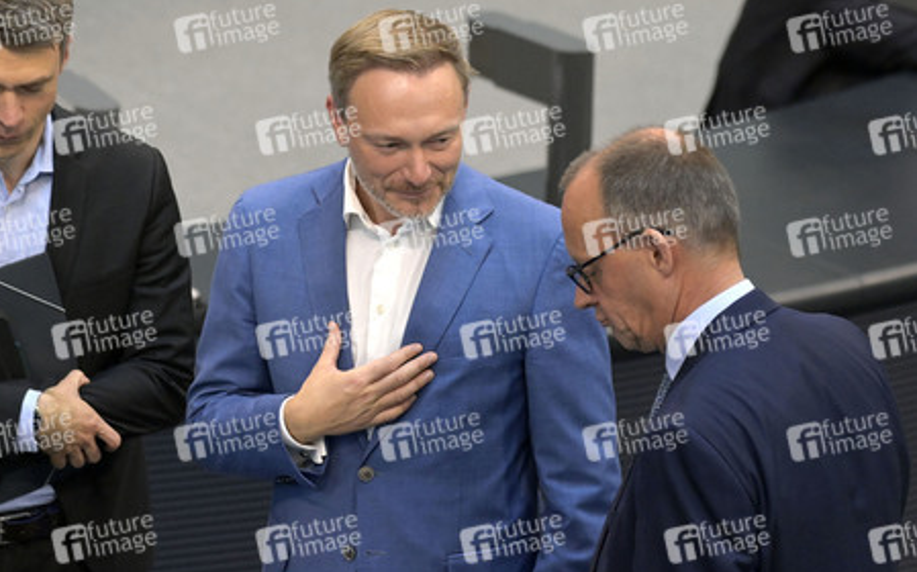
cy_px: 284
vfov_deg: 5.1
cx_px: 458
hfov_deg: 8.2
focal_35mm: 256
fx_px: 6394
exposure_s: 1/400
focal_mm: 250
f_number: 5.6
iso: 8000
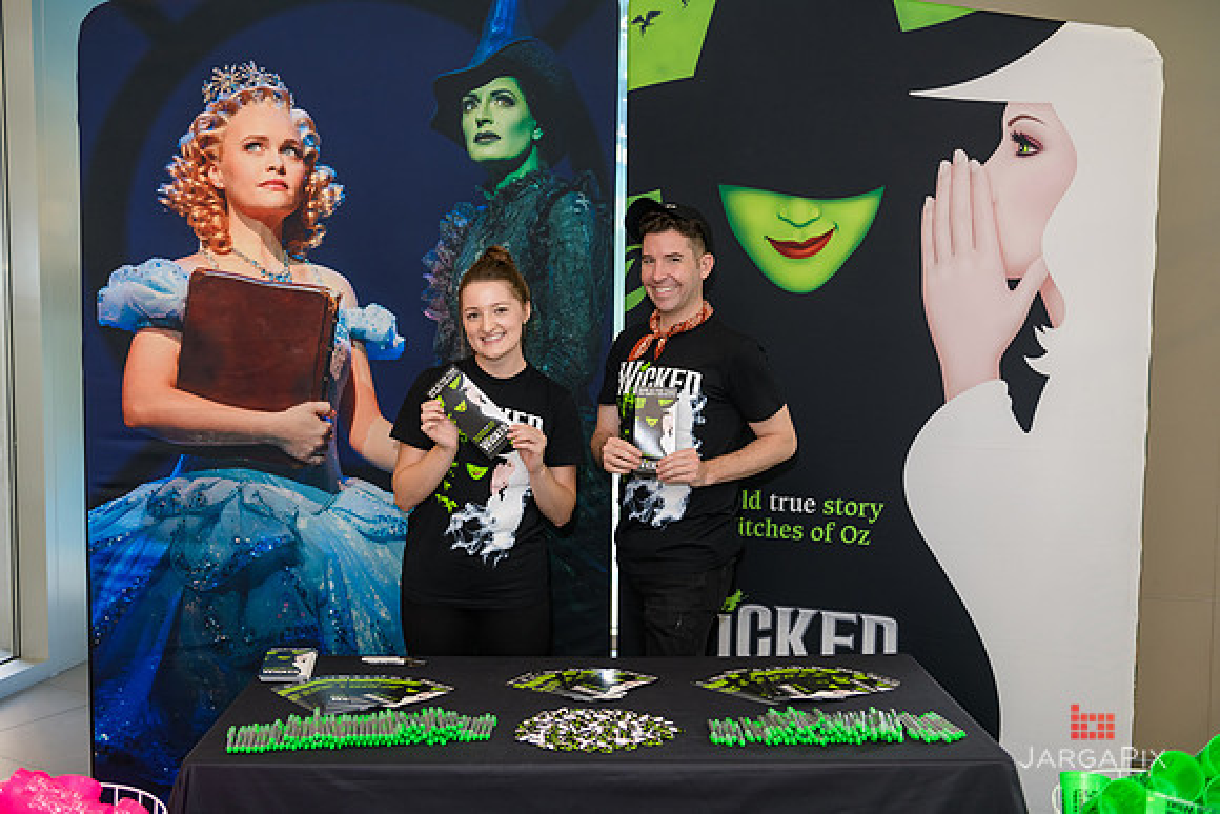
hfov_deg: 50.7
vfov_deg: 35.1
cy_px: 407
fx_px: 1288
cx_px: 610
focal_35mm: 38
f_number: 3.2
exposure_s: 1/125
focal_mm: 38
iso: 400
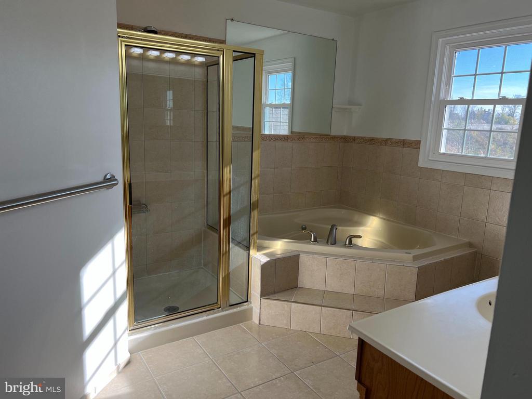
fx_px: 400
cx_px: 266
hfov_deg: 67.3
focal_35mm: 26
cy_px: 200
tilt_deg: -10.4
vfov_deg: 53.1
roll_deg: -2.0
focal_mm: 5.7
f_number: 1.5
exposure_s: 1/416
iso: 50
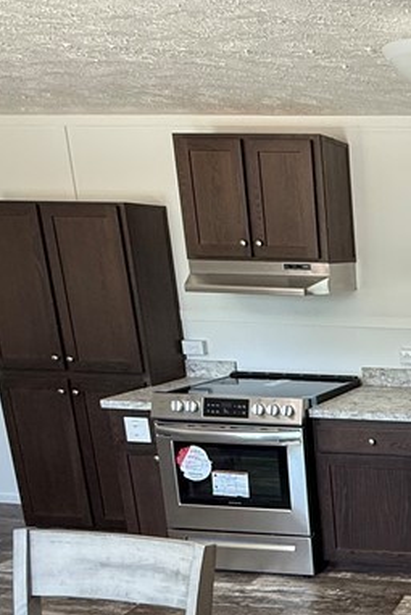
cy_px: 419
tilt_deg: -13.2
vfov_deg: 48.6
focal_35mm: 39
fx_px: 667
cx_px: 592
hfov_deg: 26.4
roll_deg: -1.7
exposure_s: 1/120
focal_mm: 2.22
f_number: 2.2
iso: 200
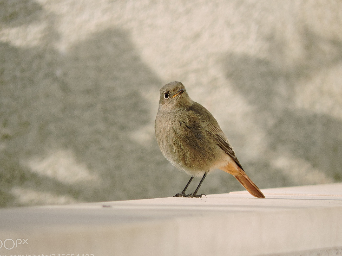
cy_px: 131
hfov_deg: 1.8
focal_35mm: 1127
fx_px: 11135
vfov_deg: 1.3
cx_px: 161
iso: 180
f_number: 5.9
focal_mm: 180
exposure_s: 1/500
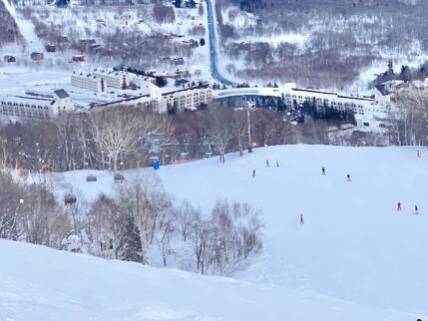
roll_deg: +4.0
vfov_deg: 15.2
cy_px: 87
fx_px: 1200
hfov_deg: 20.2
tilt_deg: -11.5
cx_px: 271
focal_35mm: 97
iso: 20
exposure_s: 1/2179
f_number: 2
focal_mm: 6
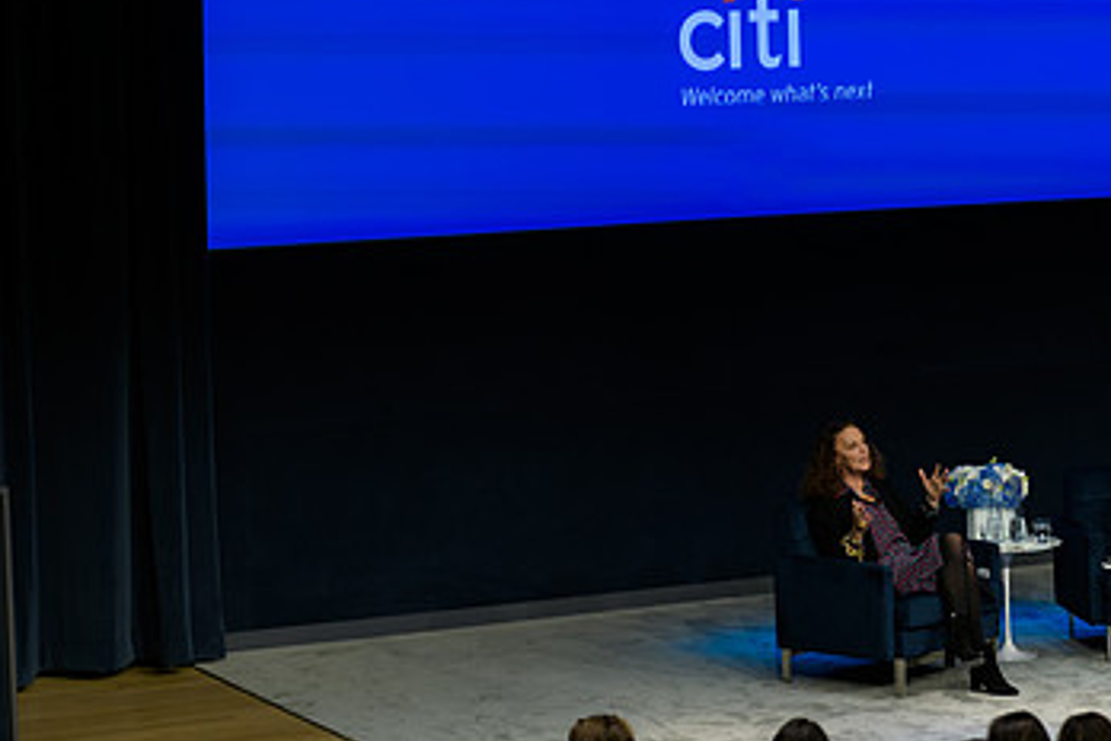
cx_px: 840
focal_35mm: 130
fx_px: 4012
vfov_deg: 10.5
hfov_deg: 15.7
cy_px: 161
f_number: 3.2
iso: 200
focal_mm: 78
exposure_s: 1/60
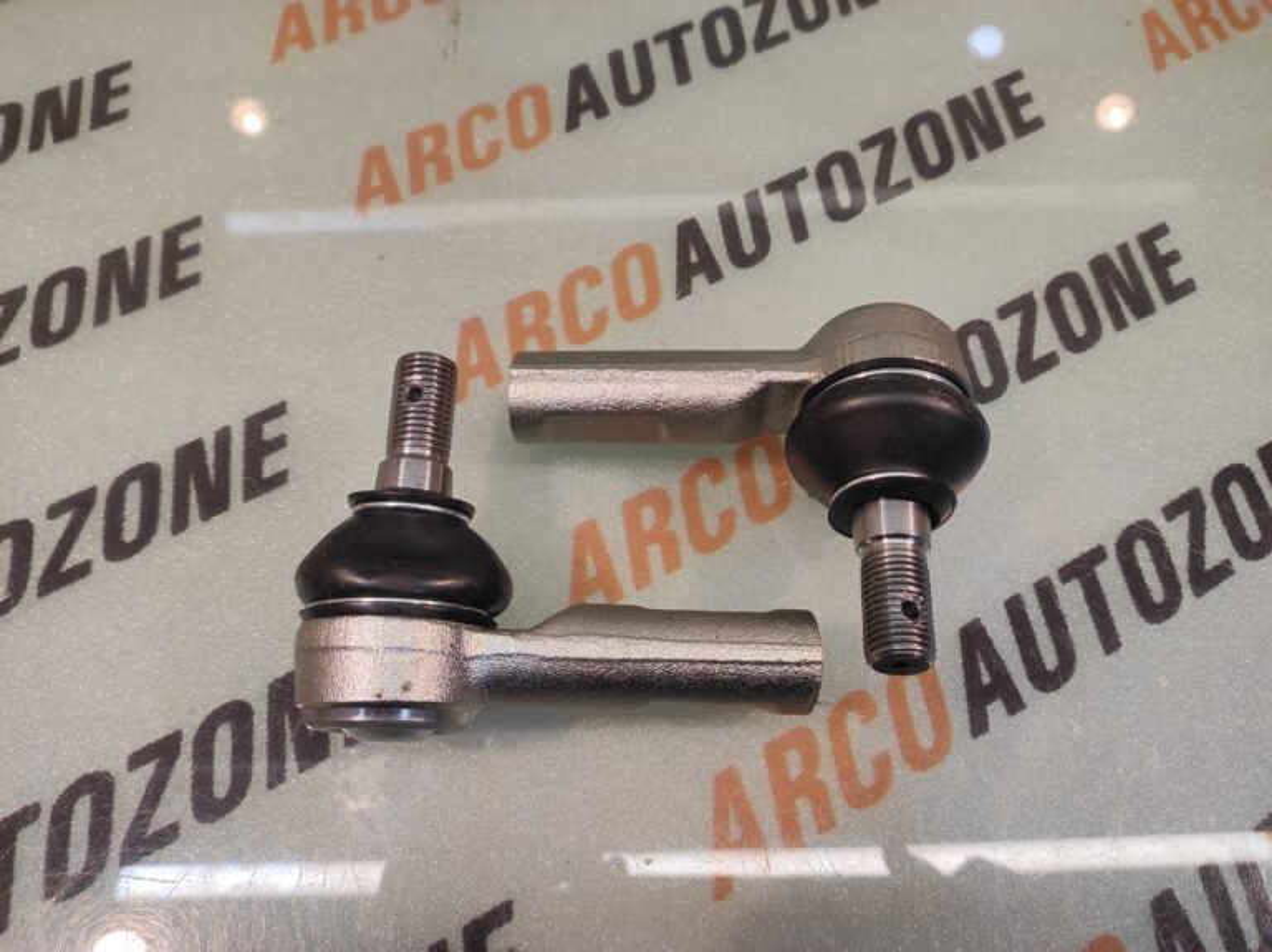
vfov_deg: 74.7
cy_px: 476
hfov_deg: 91.1
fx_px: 624
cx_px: 636
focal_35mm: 17
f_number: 1.79
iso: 137
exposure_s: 1/50
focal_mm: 4.74
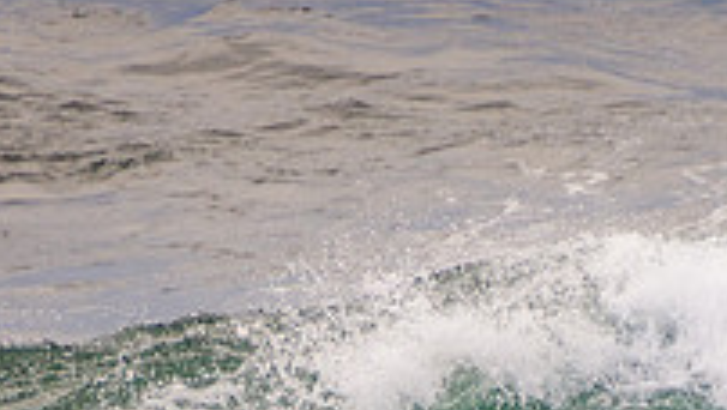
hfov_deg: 1.2
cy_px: 646
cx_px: 507
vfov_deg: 0.7
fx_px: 34861
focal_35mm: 1807
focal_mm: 400
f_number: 5.6
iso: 360
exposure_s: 1/800
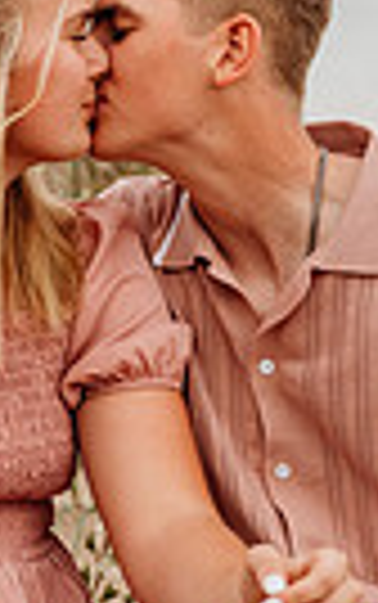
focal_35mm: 140
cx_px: 86
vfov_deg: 14.9
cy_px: 315
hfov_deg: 9.4
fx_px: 2303
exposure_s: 1/1600
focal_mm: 41
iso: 200
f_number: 2.8
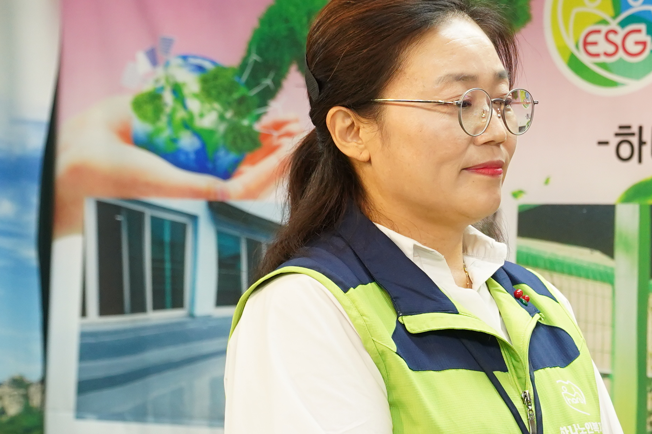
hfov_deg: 14.4
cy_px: 370
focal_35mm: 133
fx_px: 2408
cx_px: 980
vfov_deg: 10.3
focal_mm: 41
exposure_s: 1/160
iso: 1250
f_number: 4
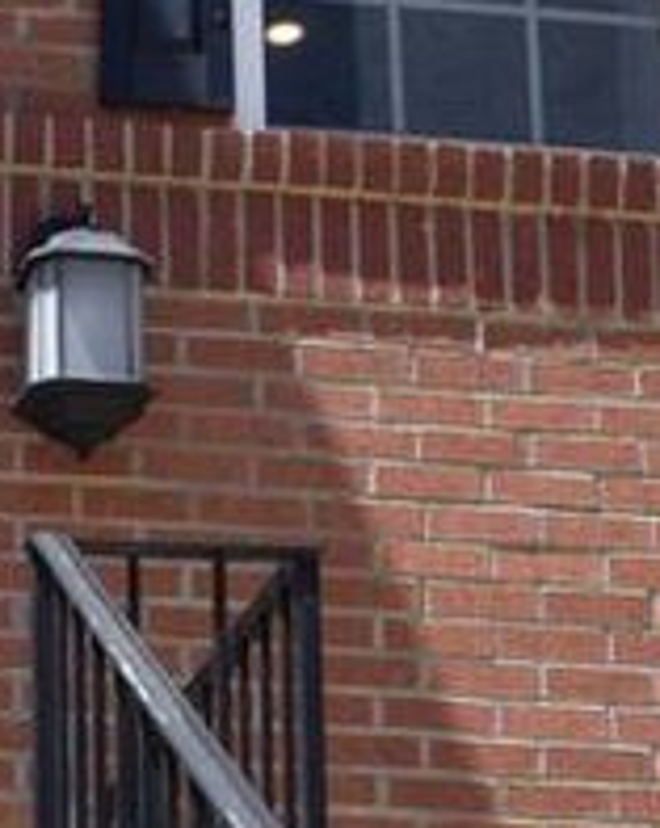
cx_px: -256
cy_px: 1034
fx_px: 2888
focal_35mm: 118
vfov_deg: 15.6
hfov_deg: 12.5
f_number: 9
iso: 200
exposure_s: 1/320
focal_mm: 22
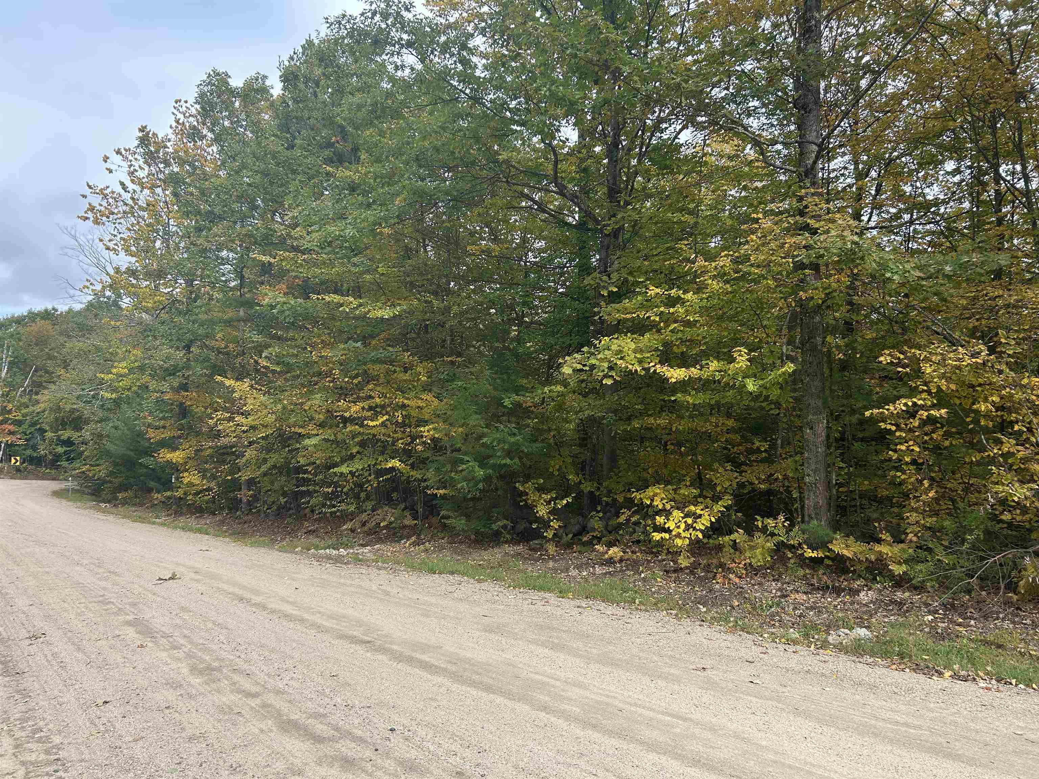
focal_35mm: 26
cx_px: 520
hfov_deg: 67.3
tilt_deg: +2.6
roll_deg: -2.0
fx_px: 780
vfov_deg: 53.1
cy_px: 390
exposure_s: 1/859
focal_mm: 5.7
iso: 50
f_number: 1.5
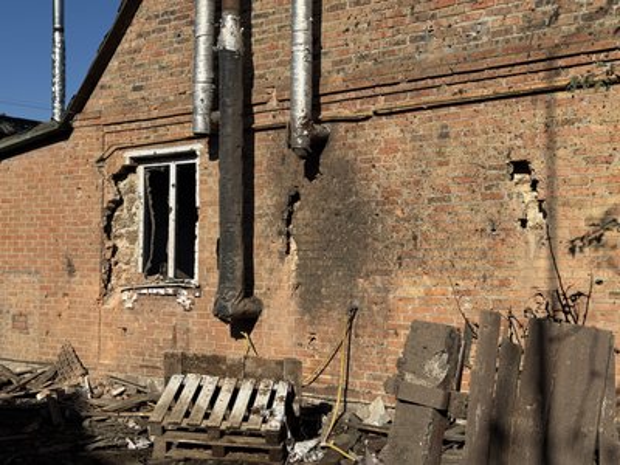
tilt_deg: +1.8
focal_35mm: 48
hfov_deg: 39.7
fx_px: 860
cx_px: 310
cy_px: 232
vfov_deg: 30.3
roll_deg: -1.1
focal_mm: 6.76
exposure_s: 1/7092
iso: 64
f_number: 1.78
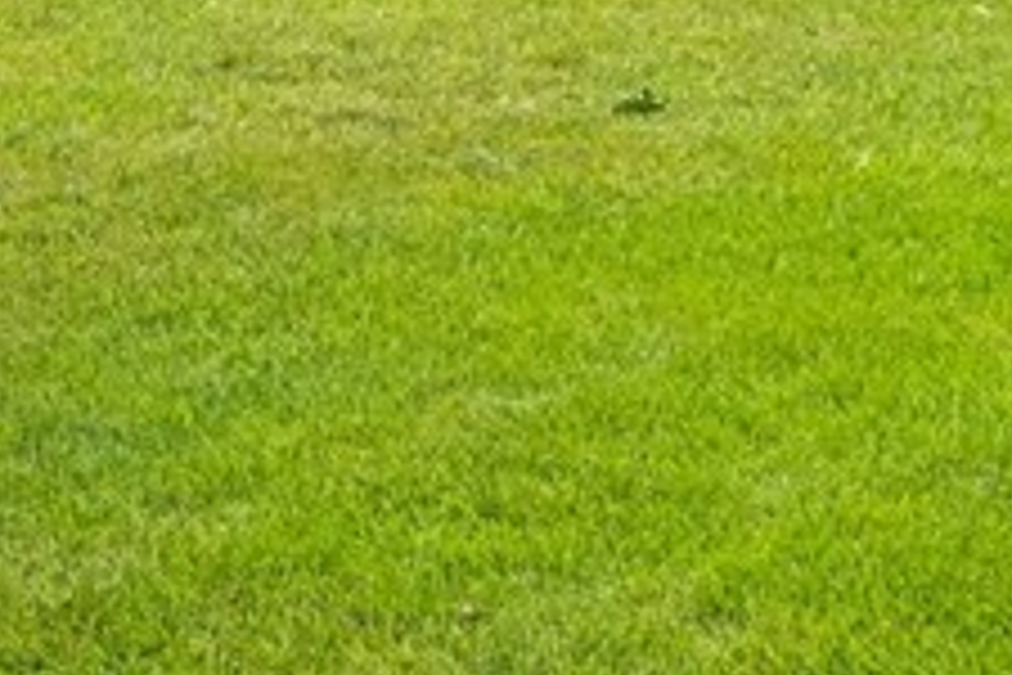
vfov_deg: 9.4
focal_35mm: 128
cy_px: -992
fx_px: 3598
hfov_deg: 15.6
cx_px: -115
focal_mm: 17
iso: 800
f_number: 9
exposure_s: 1/1600
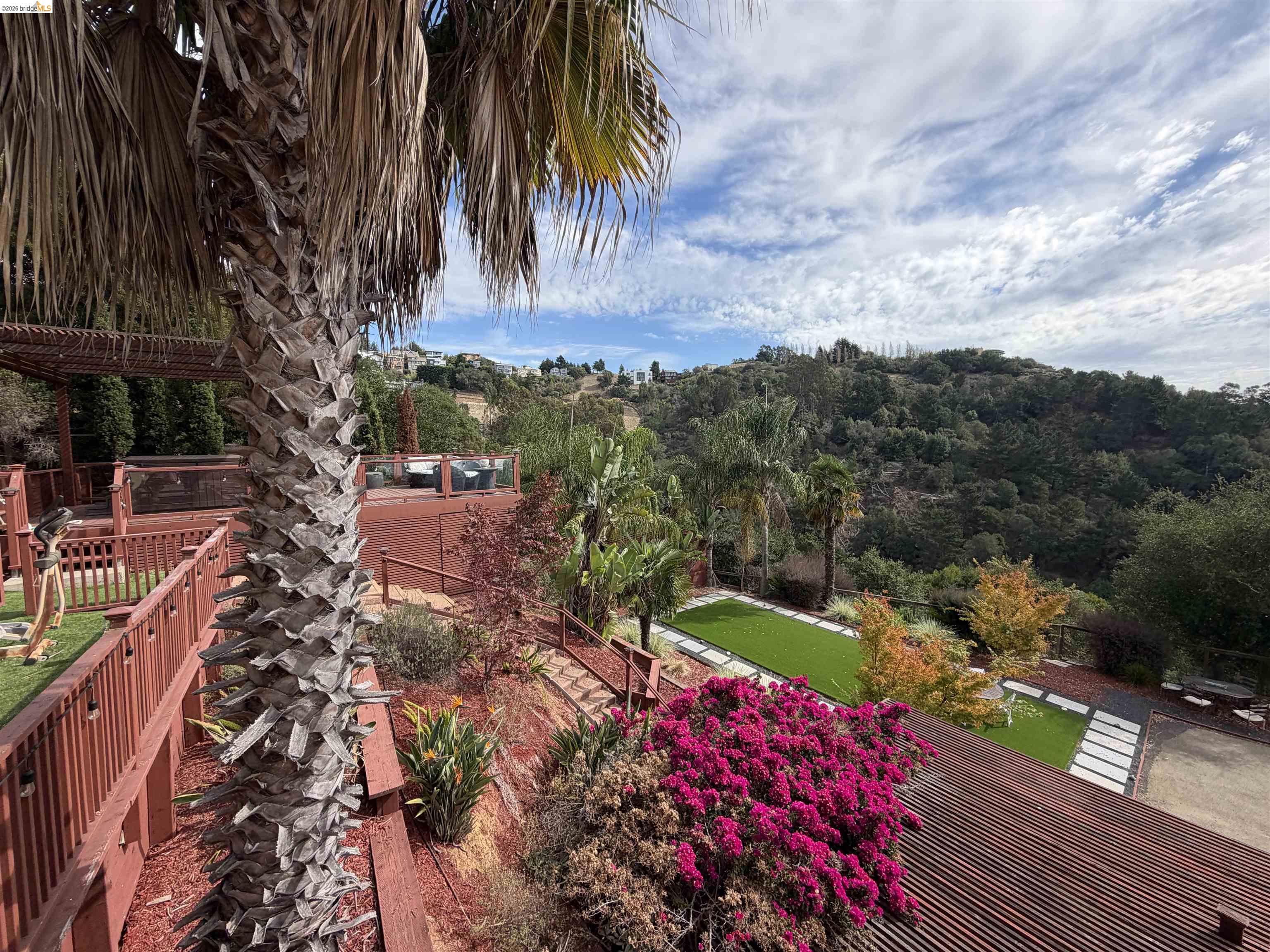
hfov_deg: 102.1
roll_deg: +0.5
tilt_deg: -2.4
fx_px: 514
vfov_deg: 85.7
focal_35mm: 14
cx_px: 635
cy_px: 476
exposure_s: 1/770
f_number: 2.2
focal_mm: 2.22
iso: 25
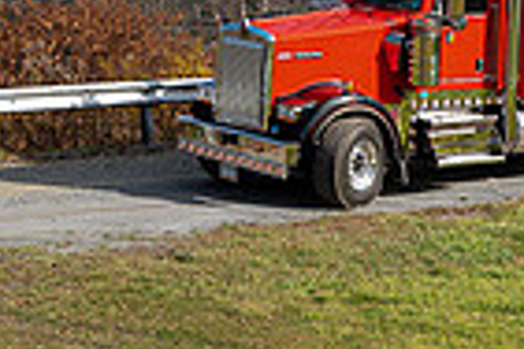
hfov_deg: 10.1
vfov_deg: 6.8
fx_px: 2925
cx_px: 565
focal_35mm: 201
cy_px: 39
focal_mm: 49
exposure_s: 1/50
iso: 100
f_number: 2.2
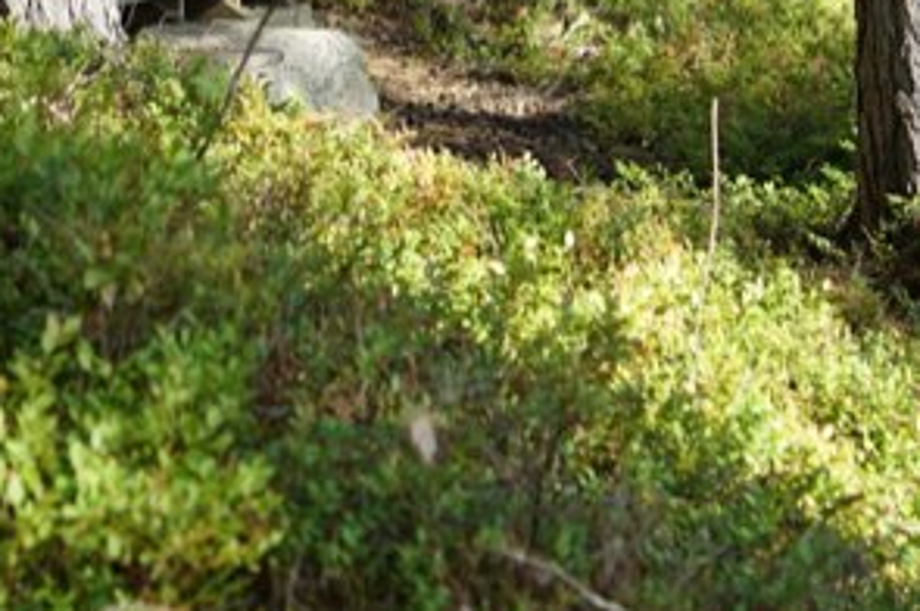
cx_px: 65
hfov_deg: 13.4
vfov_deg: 8.5
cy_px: -659
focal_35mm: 152
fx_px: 3880
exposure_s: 1/500
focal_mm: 35
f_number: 2.5
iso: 100
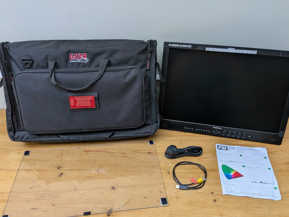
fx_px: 242
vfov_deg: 48.0
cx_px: 146
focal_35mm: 29
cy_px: 126
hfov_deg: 61.7
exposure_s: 1/33.3
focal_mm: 4.53
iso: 34
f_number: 1.7
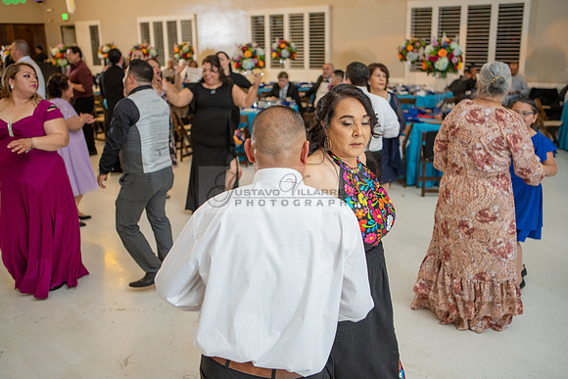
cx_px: 284
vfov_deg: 37.9
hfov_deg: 54.4
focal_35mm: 35
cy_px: 190
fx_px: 552
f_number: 2.8
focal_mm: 35
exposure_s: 1/80
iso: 800
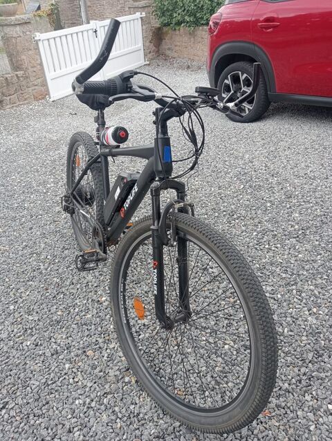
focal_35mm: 28
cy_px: 220
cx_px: 166
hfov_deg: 49.9
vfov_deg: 63.4
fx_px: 357
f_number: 1.8
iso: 210
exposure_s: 1/33.3
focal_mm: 4.04
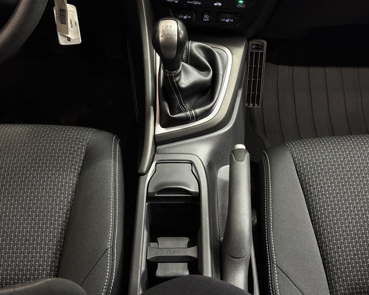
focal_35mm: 51
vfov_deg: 29.7
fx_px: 557
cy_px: 146
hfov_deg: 36.7
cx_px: 188
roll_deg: +0.9
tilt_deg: -40.5
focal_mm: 6.76
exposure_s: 1/40
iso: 400
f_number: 1.78
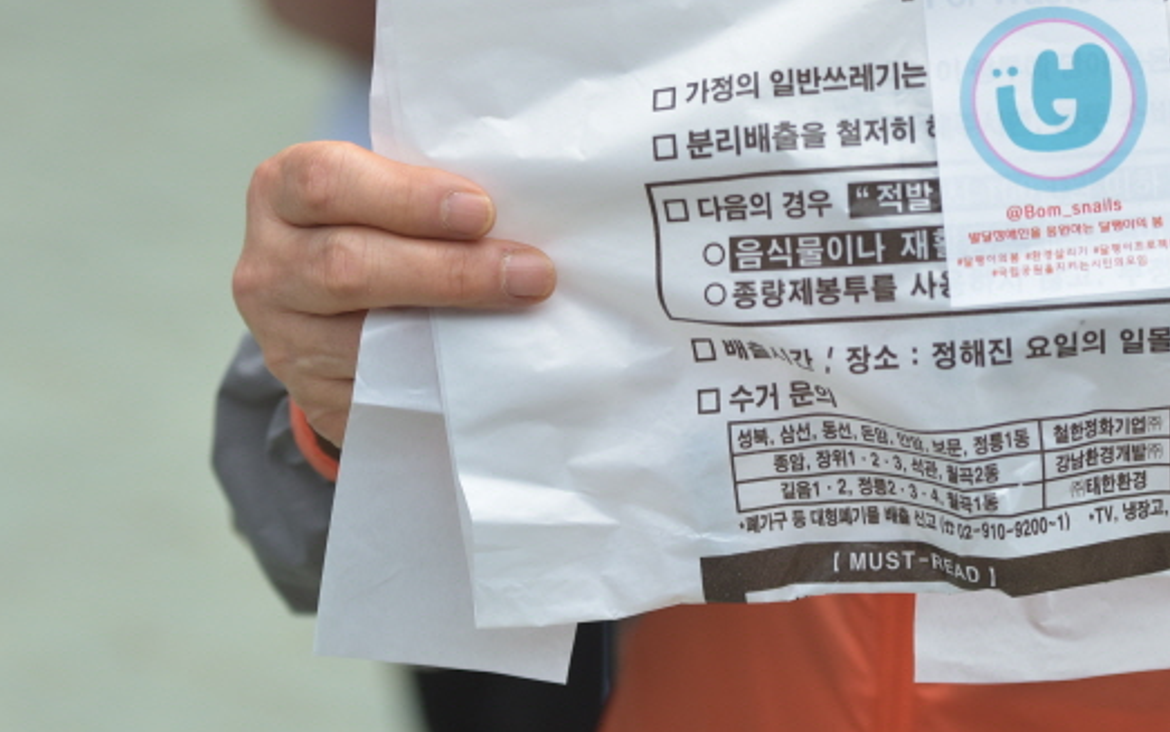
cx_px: 787
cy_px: 126
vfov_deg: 8.6
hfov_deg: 13.7
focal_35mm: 152
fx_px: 4847
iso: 200
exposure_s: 1/800
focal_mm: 78
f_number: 3.5
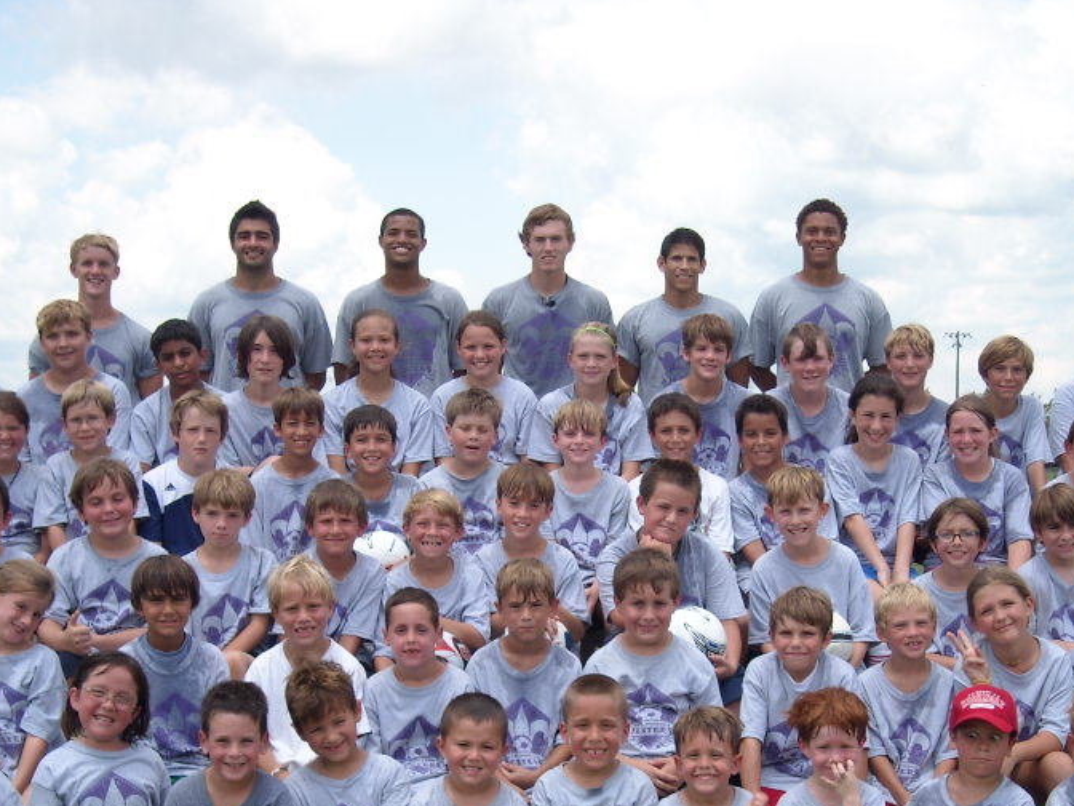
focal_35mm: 67
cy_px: 611
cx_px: 585
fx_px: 2079
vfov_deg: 21.7
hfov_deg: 29.0
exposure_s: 1/154
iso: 64
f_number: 6.1
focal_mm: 7.1
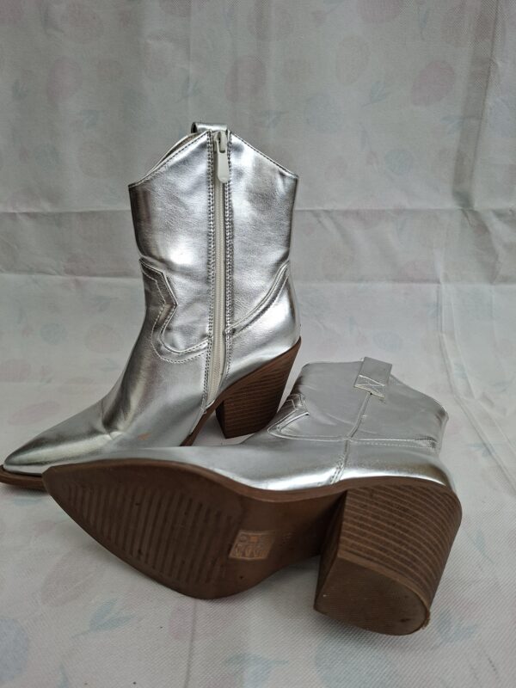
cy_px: 344
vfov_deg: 73.9
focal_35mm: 23
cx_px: 258
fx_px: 457
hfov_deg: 58.9
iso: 50
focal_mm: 5.54
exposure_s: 1/332
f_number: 1.8
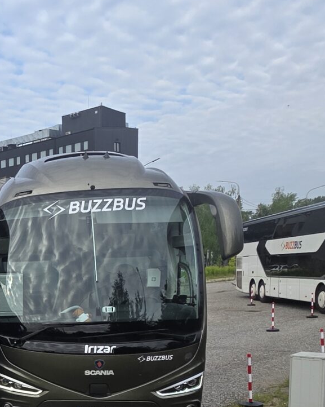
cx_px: -159
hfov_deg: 25.4
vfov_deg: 39.1
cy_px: 343
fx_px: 541
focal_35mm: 45
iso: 40
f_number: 1.9
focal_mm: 2.2
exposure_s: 1/1314
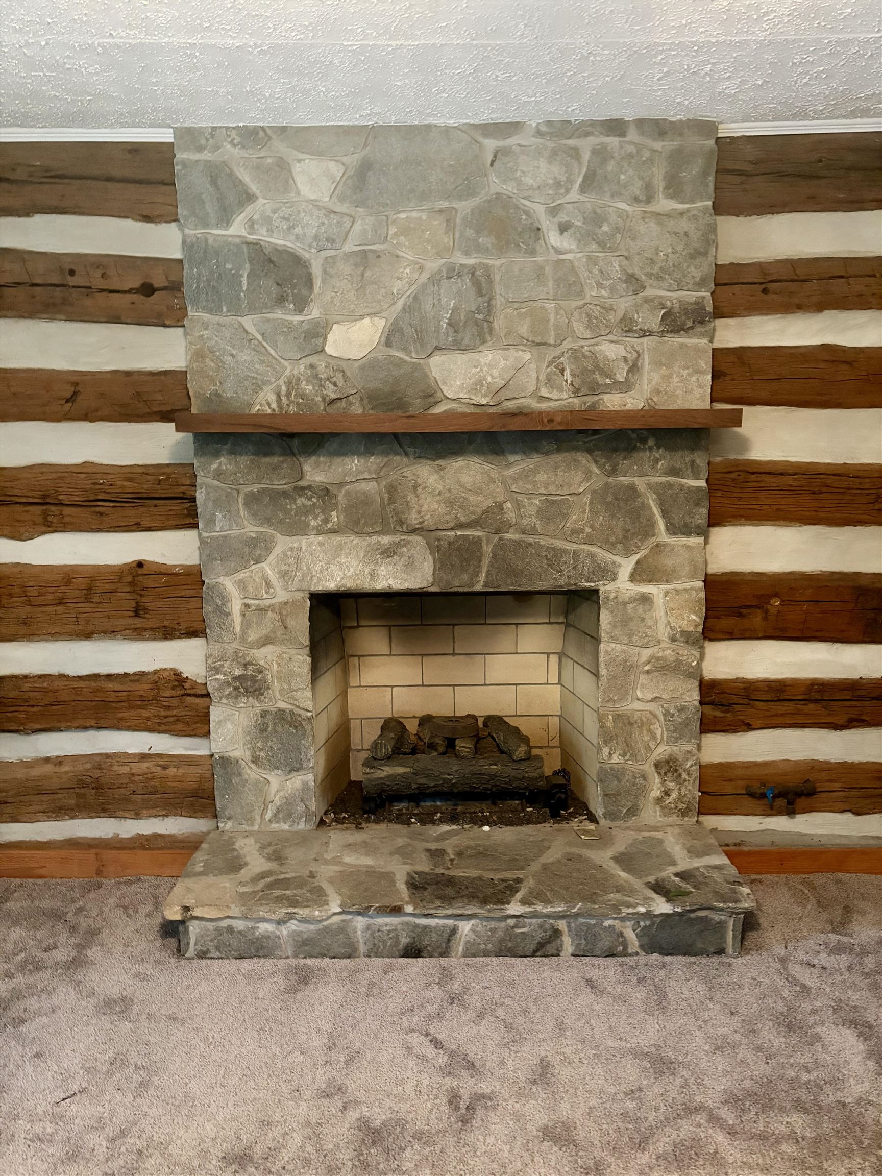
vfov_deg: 67.3
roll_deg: +1.4
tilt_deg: -8.7
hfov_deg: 53.1
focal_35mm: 26
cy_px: 588
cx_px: 441
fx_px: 883
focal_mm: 5.96
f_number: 1.6
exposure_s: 1/30
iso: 800
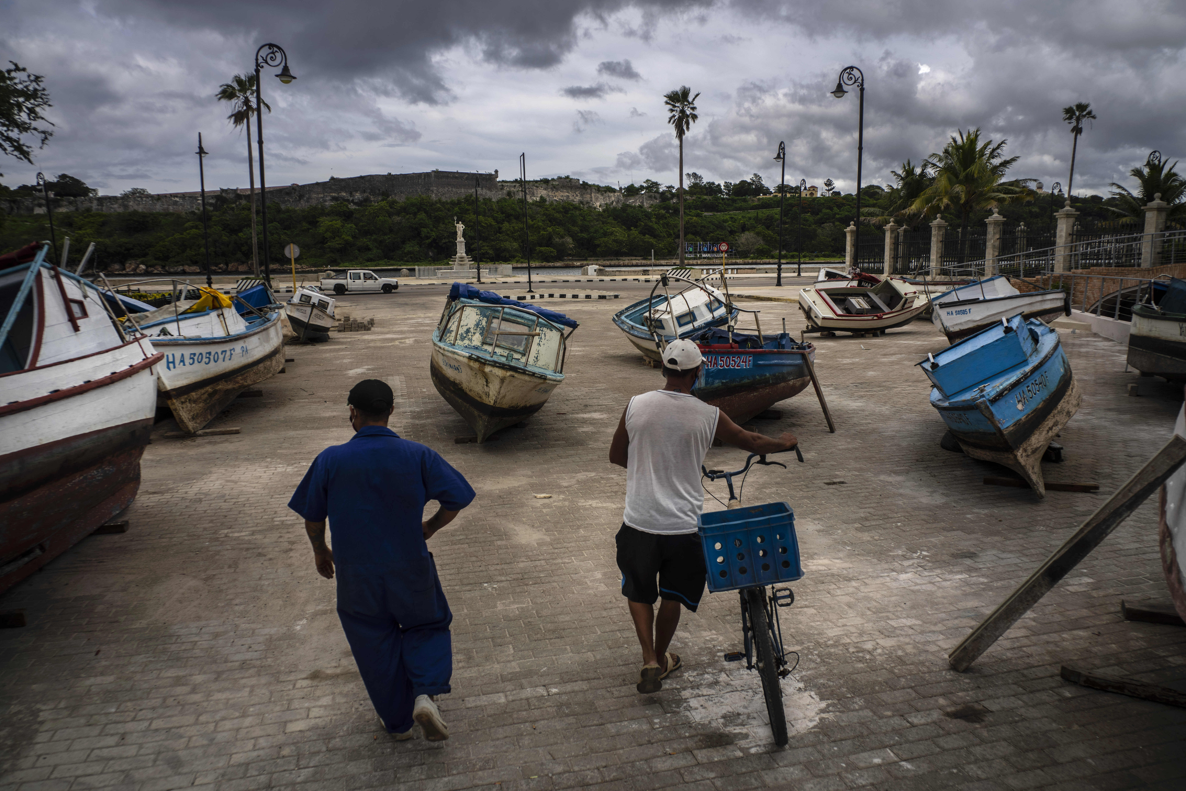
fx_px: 824
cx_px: 593
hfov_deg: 71.5
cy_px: 396
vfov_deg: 51.3
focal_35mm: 25
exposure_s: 1/640
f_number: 2
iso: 100
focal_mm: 25
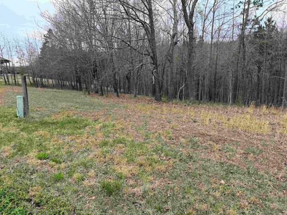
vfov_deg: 56.8
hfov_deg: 71.6
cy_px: 108
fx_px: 199
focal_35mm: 24
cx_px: 144
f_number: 1.78
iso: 80
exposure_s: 1/580
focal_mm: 6.76
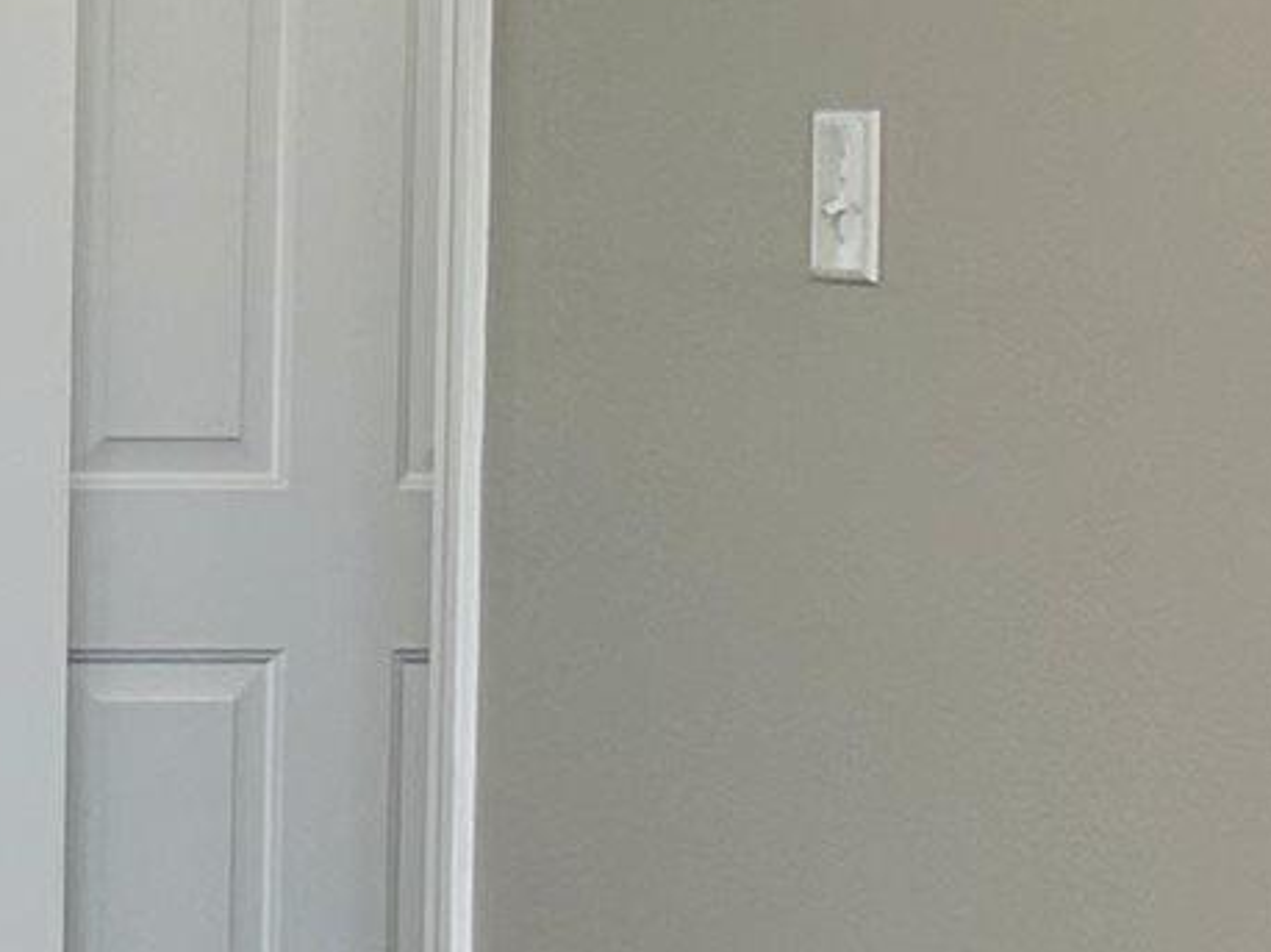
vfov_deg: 9.2
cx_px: -2042
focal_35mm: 161
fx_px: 5908
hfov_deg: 10.2
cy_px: 178
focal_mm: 6.86
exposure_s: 1/120
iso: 80
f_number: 1.78
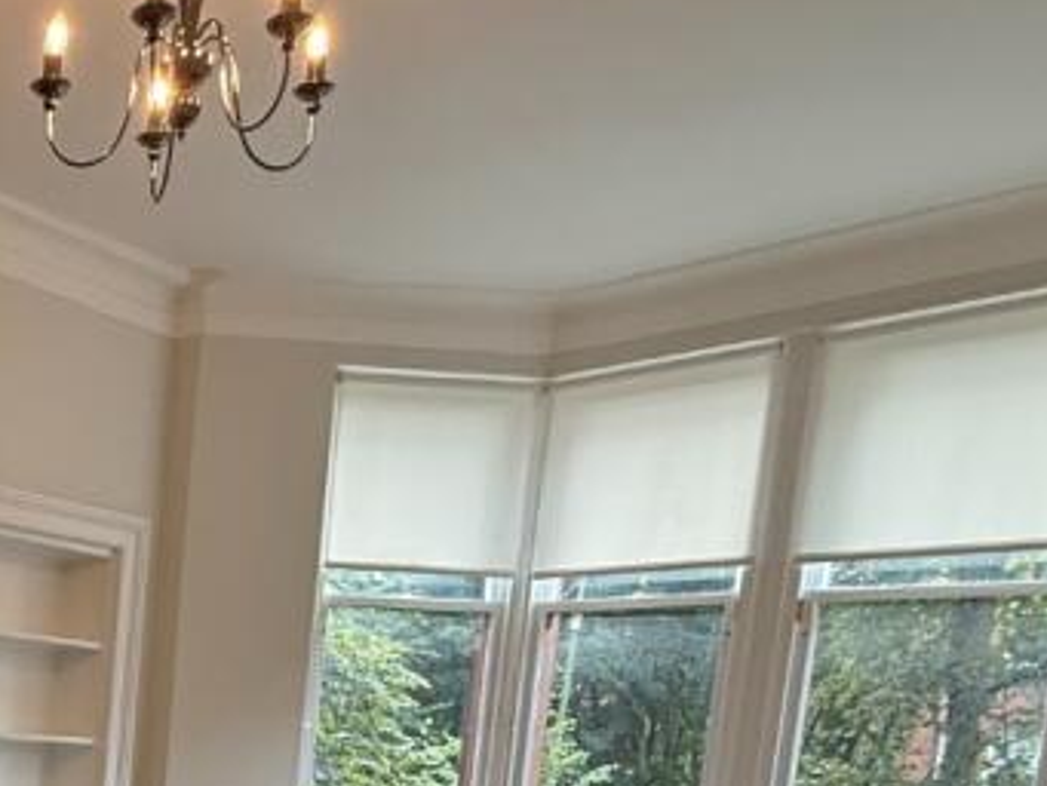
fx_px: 1271
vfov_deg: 30.1
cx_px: -104
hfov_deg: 37.5
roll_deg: -2.7
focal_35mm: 42
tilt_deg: -6.5
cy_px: 903
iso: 125
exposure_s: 1/100
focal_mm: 2.22
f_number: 2.2
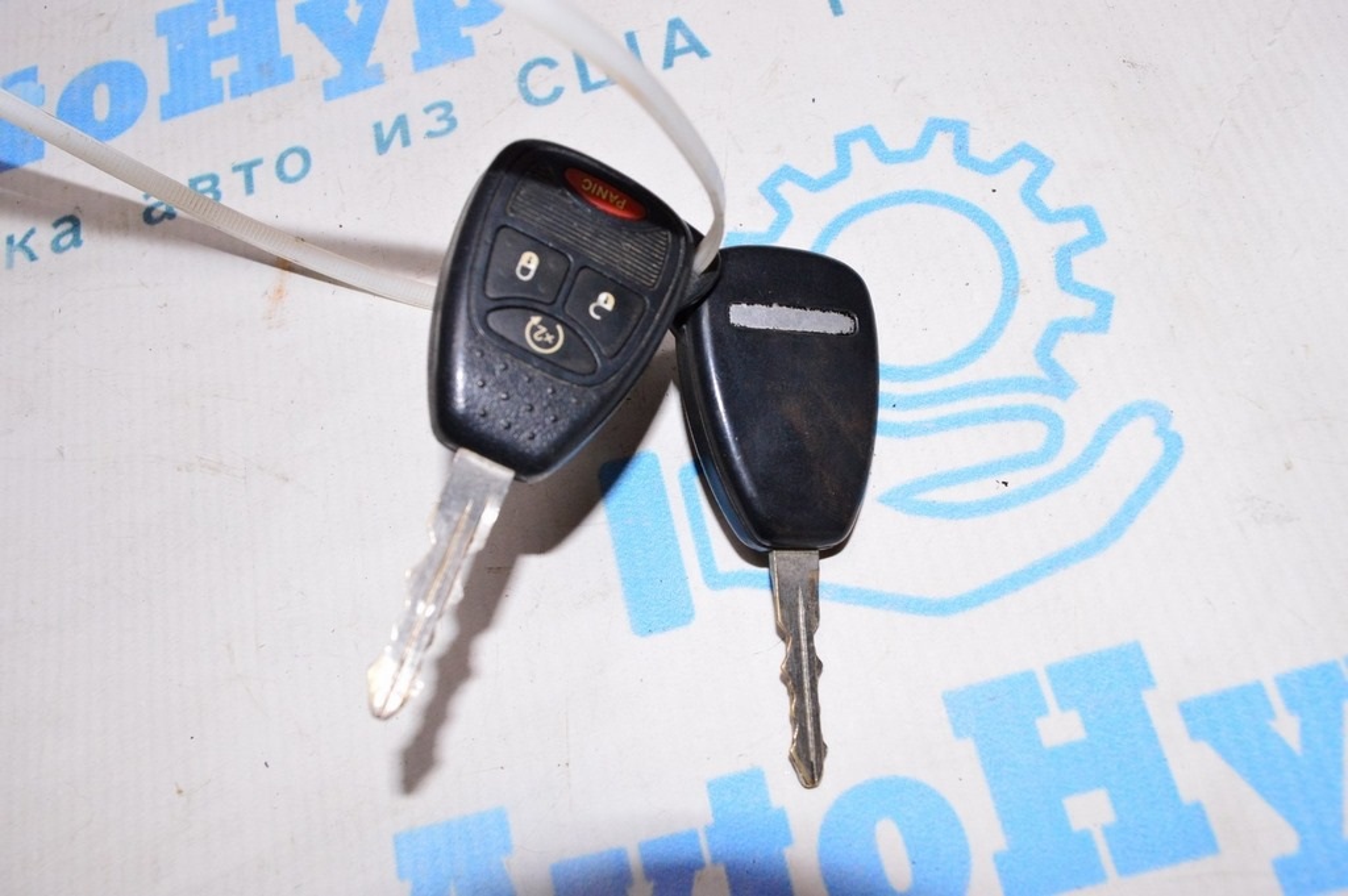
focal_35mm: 32
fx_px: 1179
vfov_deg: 41.6
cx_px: 674
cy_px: 448
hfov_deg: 59.5
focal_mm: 21
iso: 1600
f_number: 8
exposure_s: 1/160
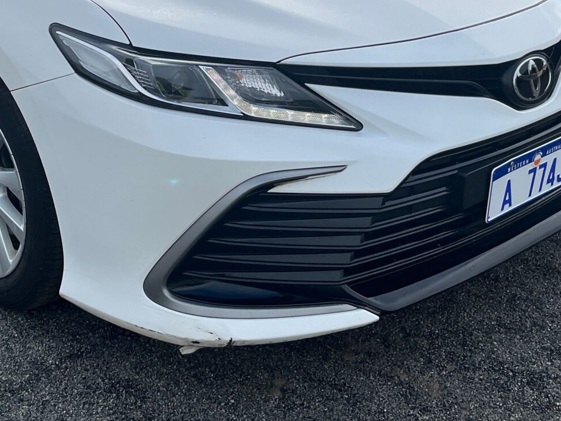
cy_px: 30
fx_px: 1102
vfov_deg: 21.1
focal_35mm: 68
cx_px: 148
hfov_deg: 28.2
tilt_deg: -16.5
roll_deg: +1.3
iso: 50
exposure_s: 1/2410
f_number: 1.6
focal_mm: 5.1
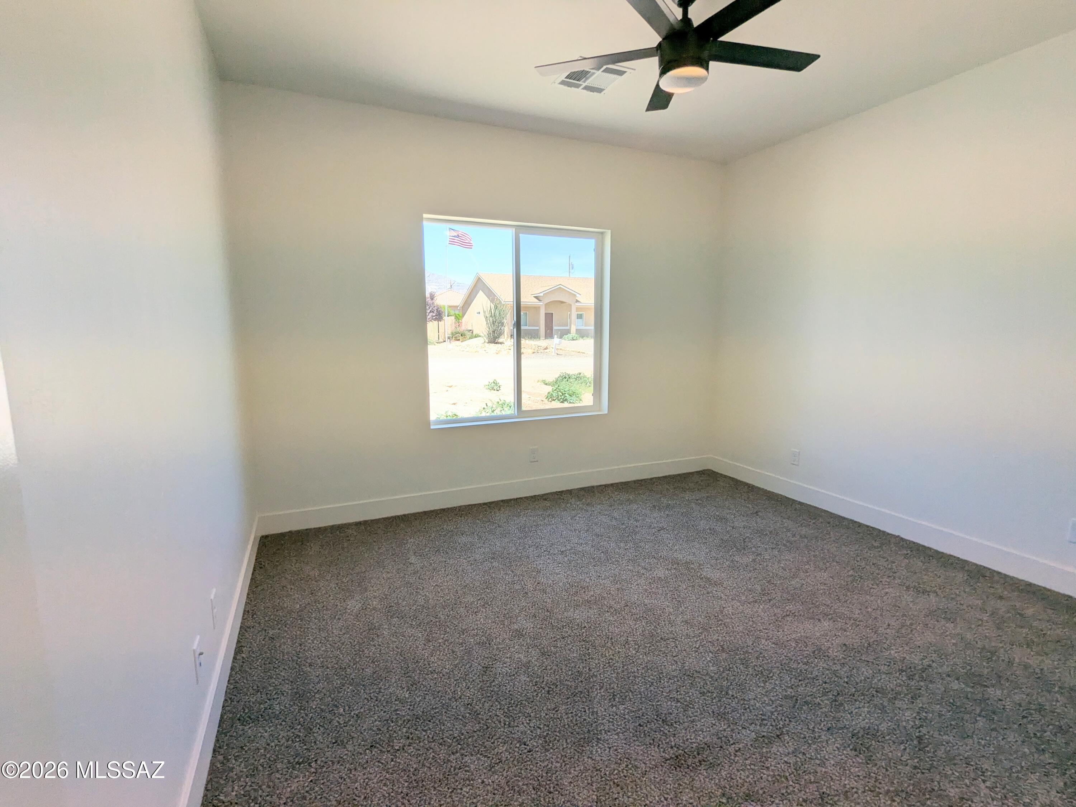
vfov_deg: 78.1
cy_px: 404
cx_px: 538
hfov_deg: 94.5
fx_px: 497
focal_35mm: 16
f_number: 2.2
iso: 65
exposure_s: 1/624
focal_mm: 2.35
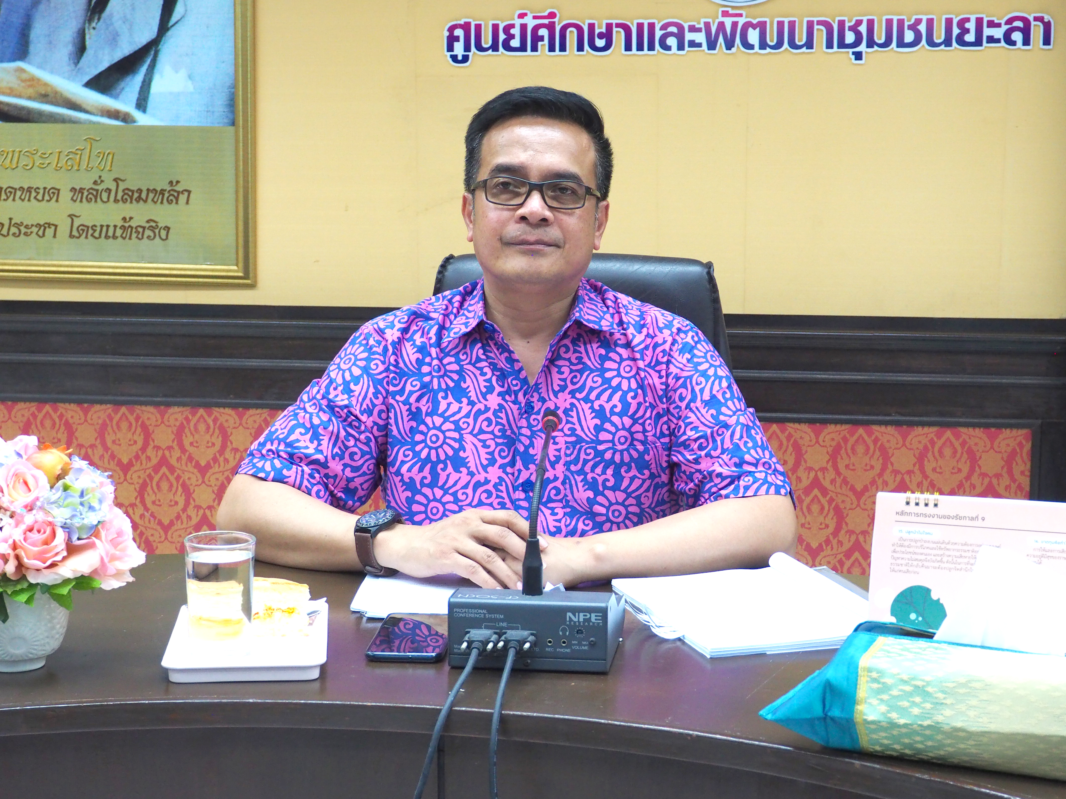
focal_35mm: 54
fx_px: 1663
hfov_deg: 35.5
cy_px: 400
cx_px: 533
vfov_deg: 27.0
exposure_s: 1/60
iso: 1250
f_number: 5.2
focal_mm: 27
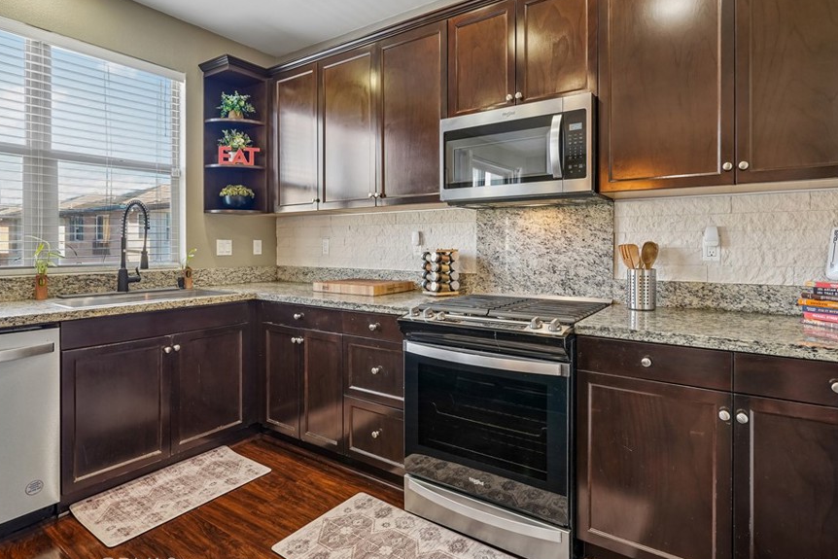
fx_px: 442
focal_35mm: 19
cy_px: 248
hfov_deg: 86.9
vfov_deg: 64.4
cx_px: 436
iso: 400
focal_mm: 16
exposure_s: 1/4
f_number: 8
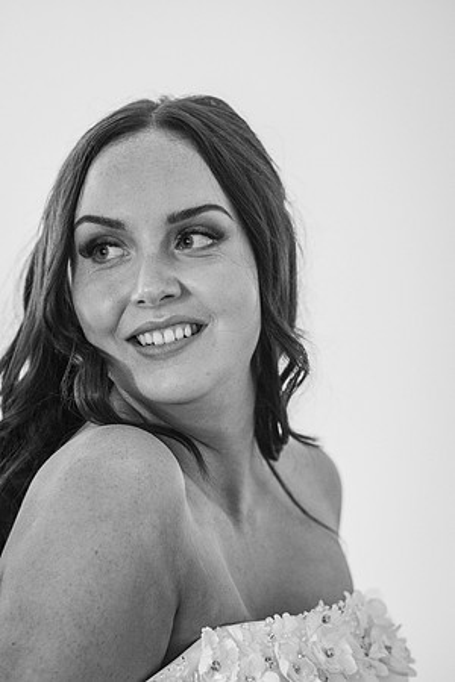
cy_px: 341
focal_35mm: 202
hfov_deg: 6.8
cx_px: 228
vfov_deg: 10.2
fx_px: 3839
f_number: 2.8
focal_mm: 135
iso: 2500
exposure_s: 1/200
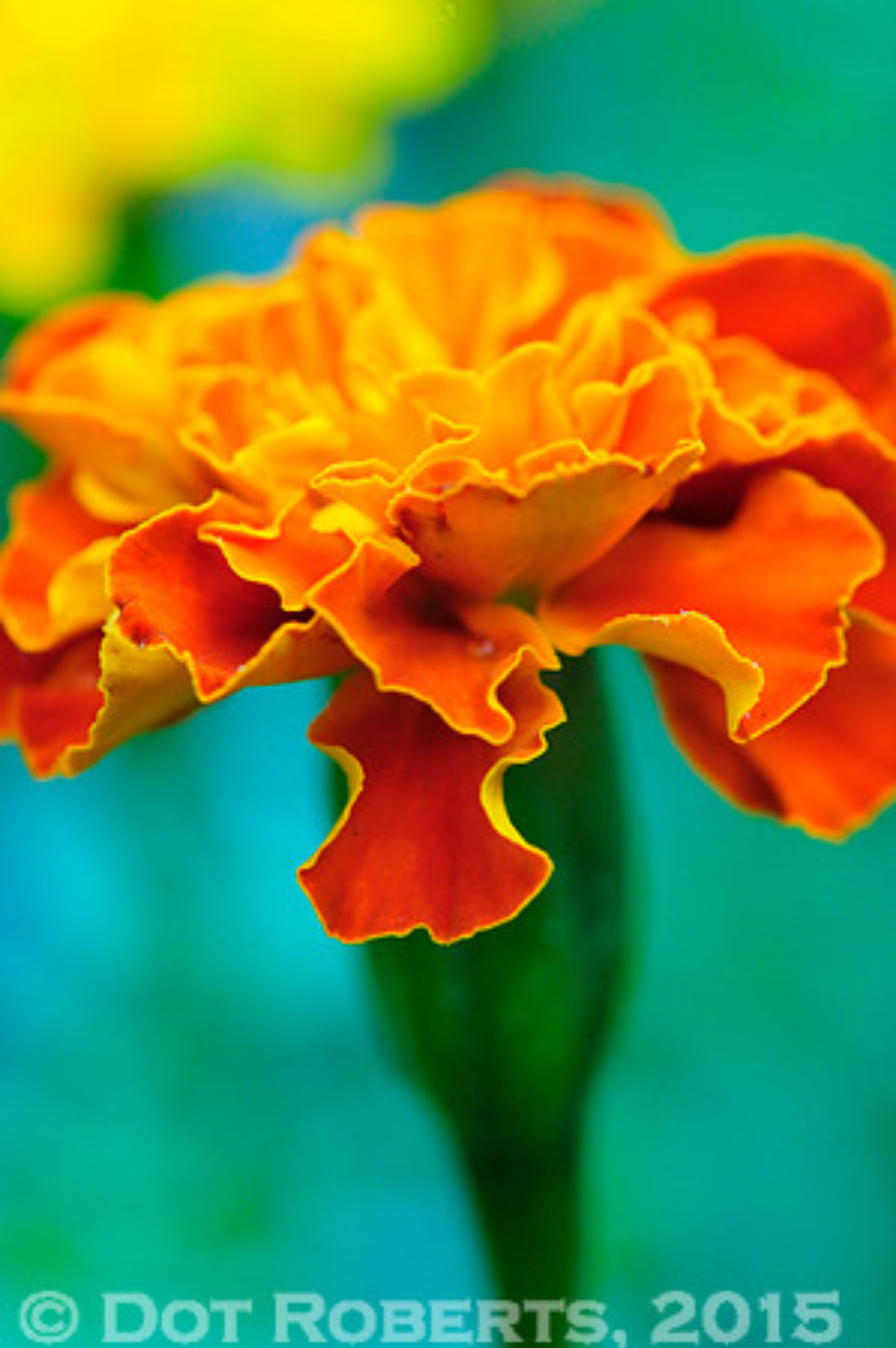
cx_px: 448
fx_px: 5893
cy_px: 674
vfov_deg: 13.1
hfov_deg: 8.7
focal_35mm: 158
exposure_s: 1/200
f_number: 7.1
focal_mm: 105
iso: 1000
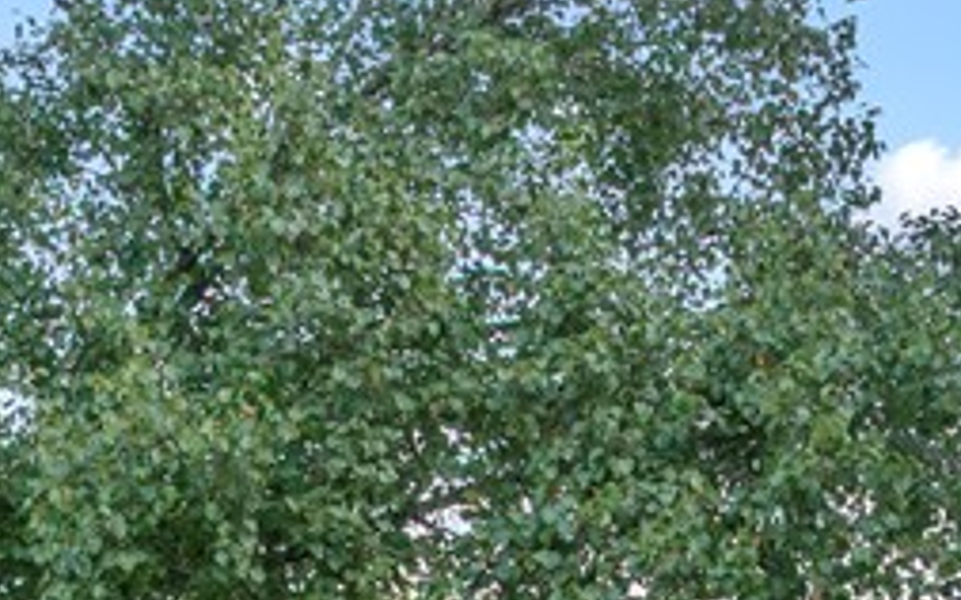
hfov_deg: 20.1
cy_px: 1272
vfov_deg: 11.3
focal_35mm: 103
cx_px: 699
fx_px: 2697
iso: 370
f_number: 2.8
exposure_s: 1/800
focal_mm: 12.29
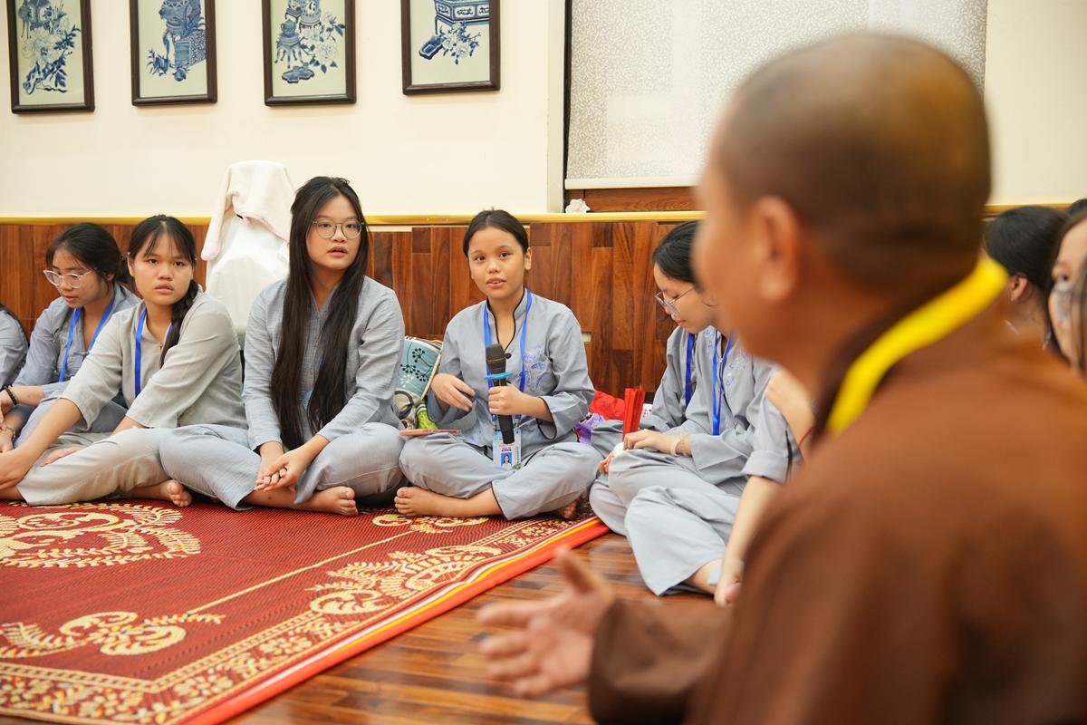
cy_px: 362
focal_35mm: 47
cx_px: 544
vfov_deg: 28.6
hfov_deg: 41.9
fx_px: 1419
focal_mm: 47
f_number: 2.8
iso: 2000
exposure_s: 1/125
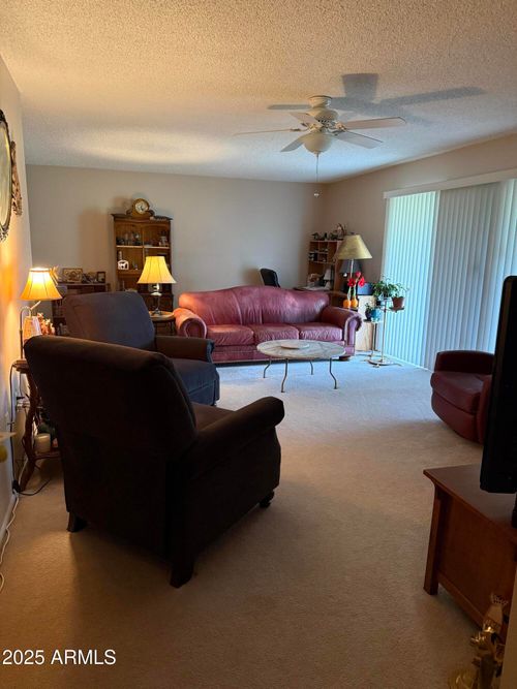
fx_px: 478
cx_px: 258
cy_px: 344
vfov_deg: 71.6
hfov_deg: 56.8
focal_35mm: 24
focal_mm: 6.76
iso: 640
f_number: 1.78
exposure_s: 1/60
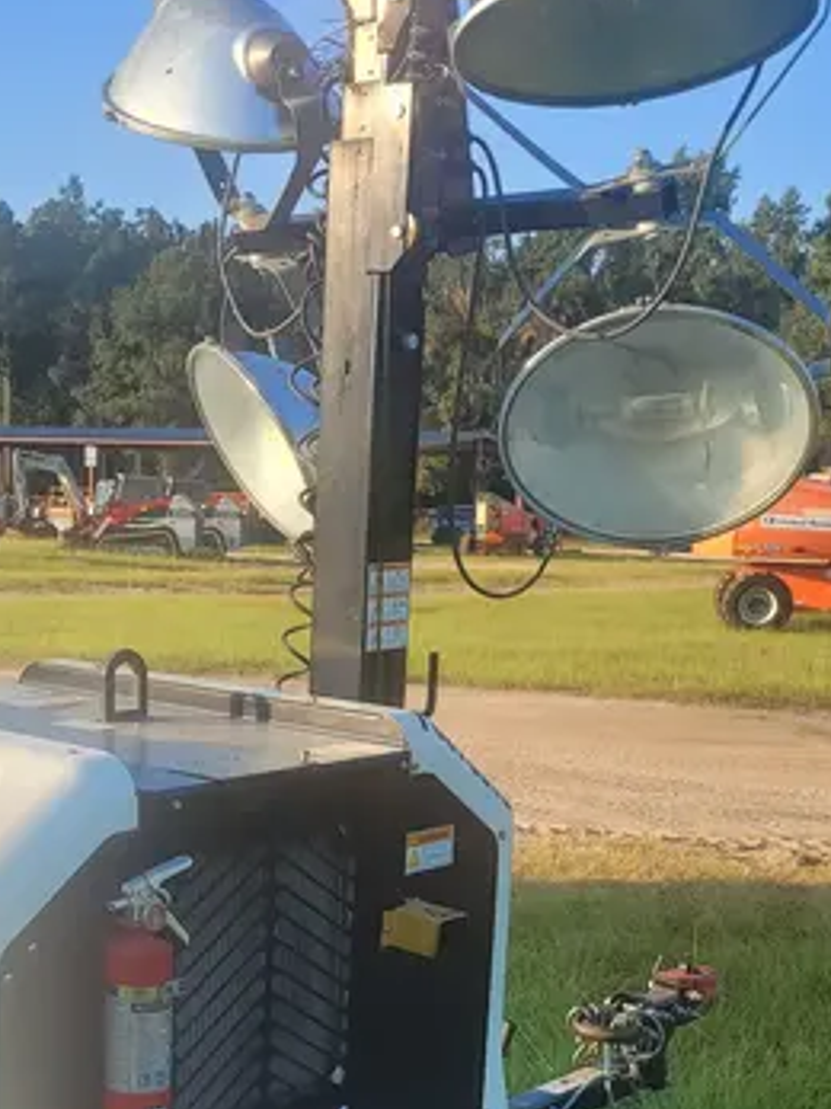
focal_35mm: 55
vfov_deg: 33.3
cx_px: 214
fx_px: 1762
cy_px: 973
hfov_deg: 26.2
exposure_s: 1/900
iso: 40
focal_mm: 5.4
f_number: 1.8
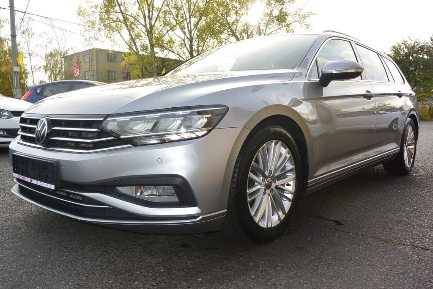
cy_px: 144
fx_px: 349
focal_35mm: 29
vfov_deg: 45.0
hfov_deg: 63.7
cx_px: 216
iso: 160
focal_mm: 11
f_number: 5
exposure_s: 1/250
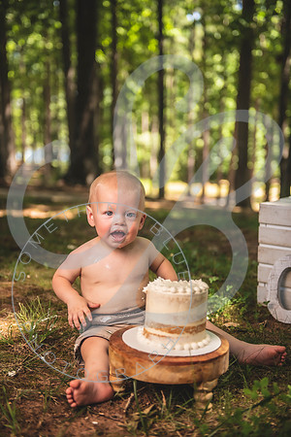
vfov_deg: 38.2
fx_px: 630
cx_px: 146
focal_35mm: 52
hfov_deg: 26.0
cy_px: 218
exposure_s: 1/400
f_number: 2.8
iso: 200
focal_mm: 52
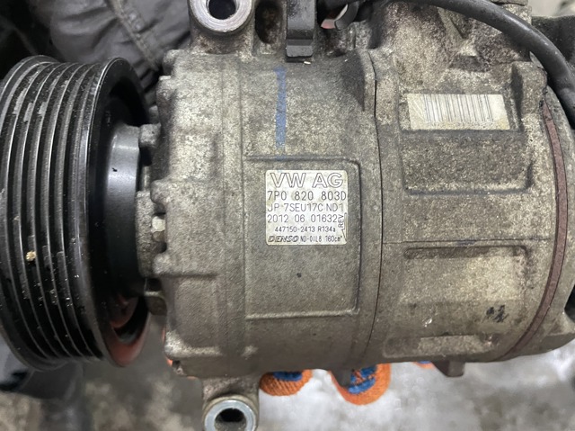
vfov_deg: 53.0
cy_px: 216
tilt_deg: -61.2
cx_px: 288
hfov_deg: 67.3
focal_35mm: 26
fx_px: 432
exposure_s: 1/33
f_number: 1.6
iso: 400
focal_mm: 4.2
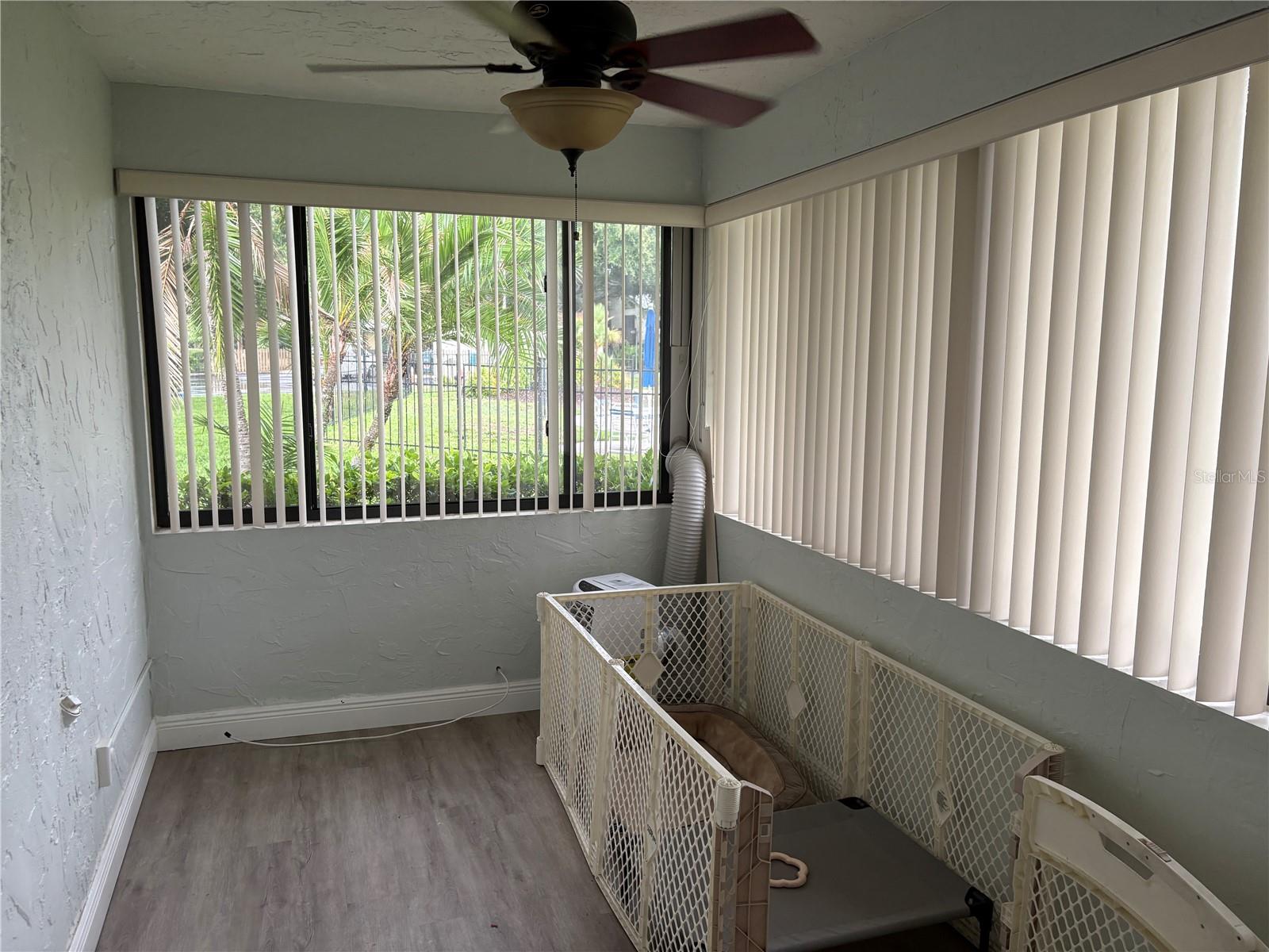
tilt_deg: -7.0
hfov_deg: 67.3
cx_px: 634
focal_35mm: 26
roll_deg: +0.0
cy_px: 476
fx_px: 953
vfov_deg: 53.1
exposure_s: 1/60
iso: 125
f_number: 1.6
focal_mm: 5.96
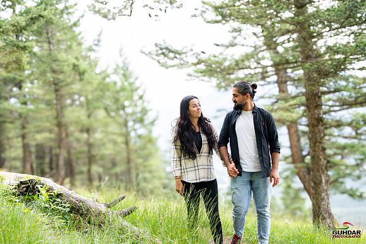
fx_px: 356
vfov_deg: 37.9
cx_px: 183
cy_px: 122
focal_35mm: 35
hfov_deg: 54.4
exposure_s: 1/1600
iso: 200
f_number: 2
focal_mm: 35
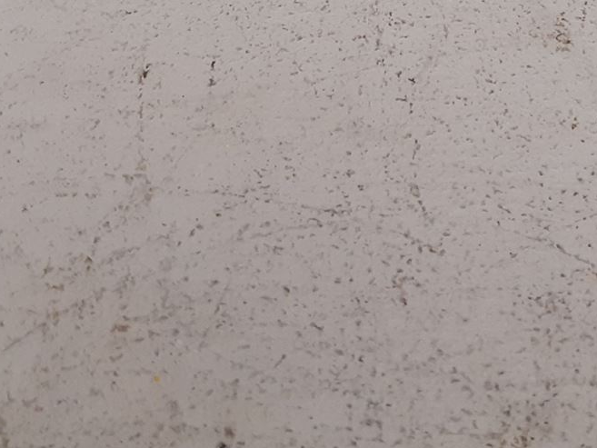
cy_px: -218
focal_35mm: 81
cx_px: 426
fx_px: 1397
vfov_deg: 16.6
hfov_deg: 23.9
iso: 160
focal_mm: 3.93
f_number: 1.7
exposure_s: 1/50
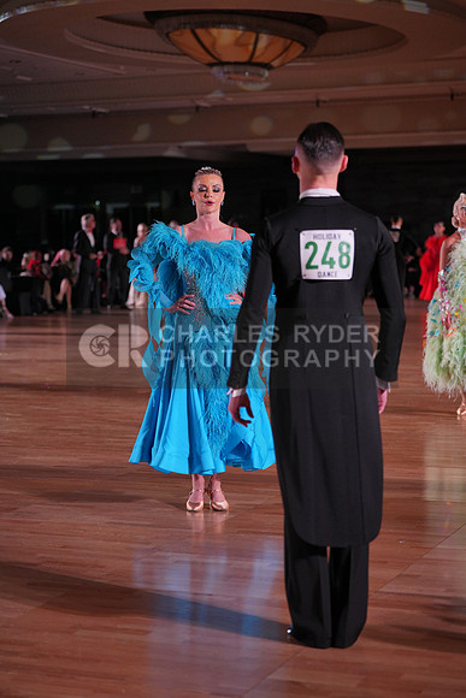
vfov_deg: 28.1
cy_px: 349
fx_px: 1397
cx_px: 233
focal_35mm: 72
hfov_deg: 18.9
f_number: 2.8
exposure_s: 1/500
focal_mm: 72
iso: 800
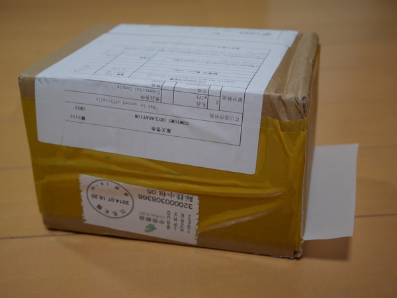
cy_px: 149
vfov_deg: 30.3
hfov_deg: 39.6
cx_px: 198
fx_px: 551
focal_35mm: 48
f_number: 5
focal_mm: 24
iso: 1000
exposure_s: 1/60
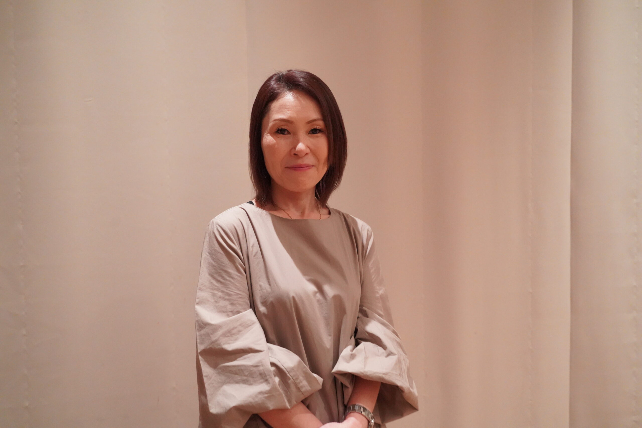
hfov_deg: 49.6
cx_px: 321
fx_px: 695
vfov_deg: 34.2
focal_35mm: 39
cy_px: 214
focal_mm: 39
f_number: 5
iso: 12800
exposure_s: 1/160
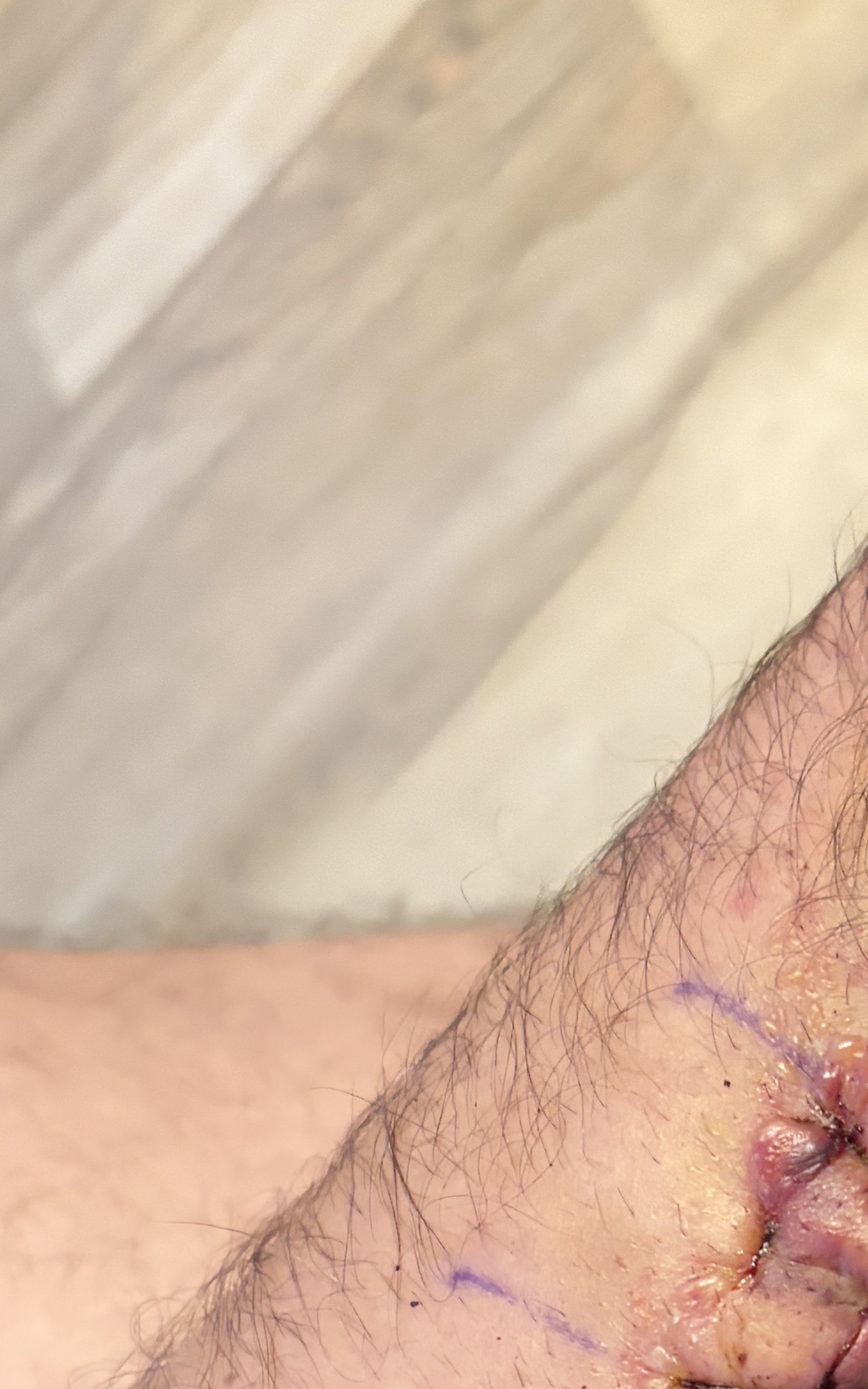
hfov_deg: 17.4
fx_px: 2687
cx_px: 1091
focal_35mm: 71
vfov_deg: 27.7
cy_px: 1293
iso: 400
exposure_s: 1/40
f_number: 1.6
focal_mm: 5.96
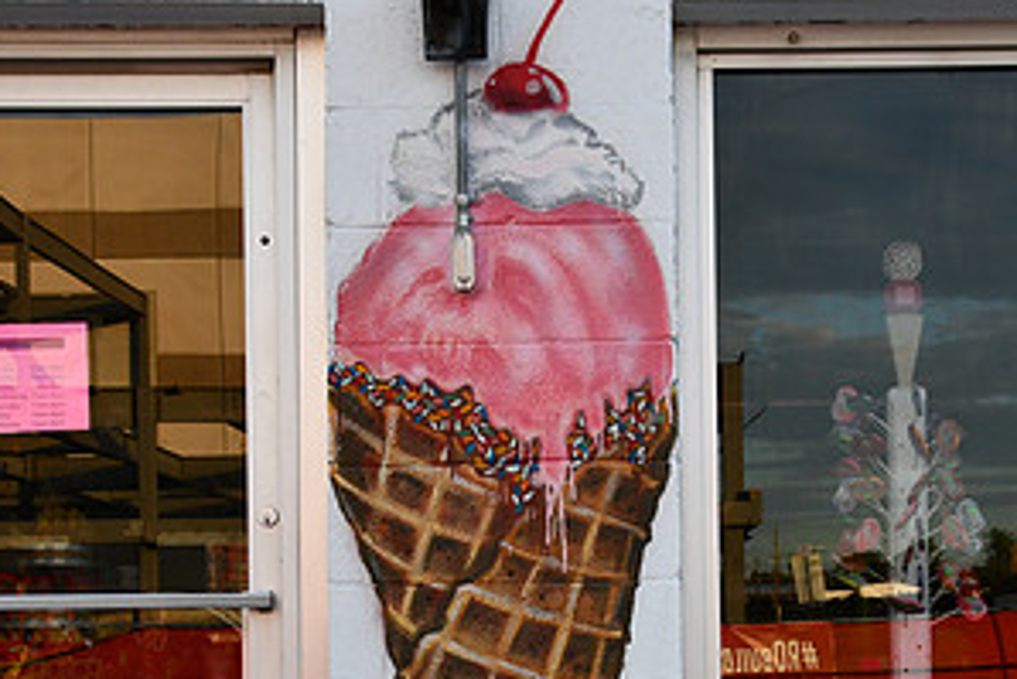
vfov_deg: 17.8
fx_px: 2148
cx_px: 642
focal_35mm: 76
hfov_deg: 26.5
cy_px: 541
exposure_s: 1/250
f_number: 5.6
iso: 400
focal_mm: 26
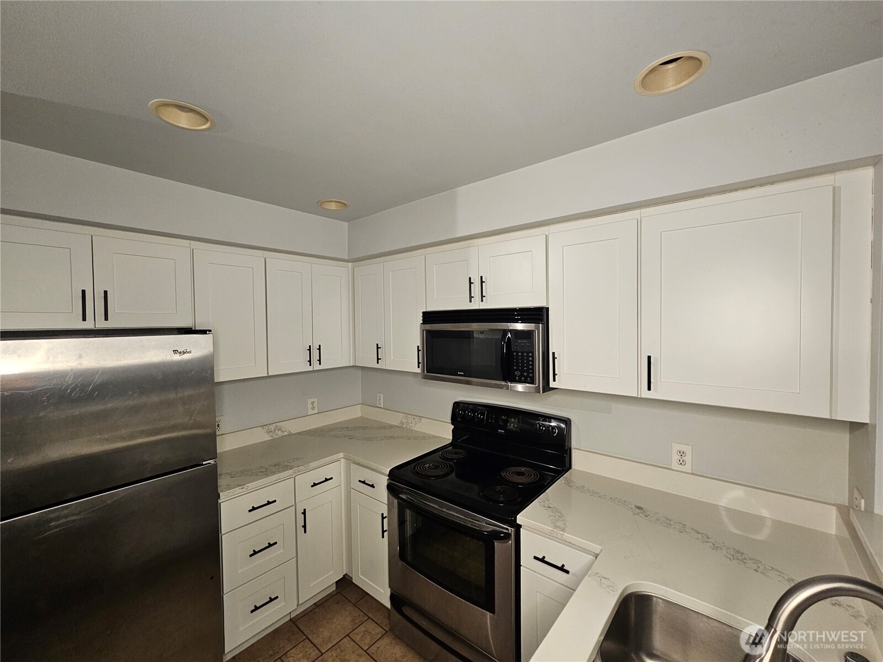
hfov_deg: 106.2
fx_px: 332
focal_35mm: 13
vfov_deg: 89.9
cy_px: 331
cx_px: 442
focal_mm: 2.2
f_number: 2.2
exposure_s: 1/60
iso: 200
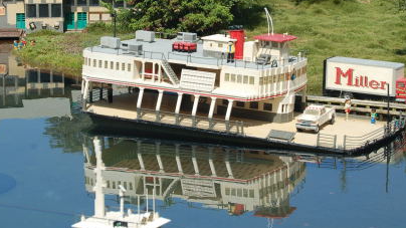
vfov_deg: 8.8
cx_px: 185
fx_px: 1473
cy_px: 22
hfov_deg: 15.7
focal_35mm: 137
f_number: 7.1
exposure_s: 1/200
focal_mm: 55
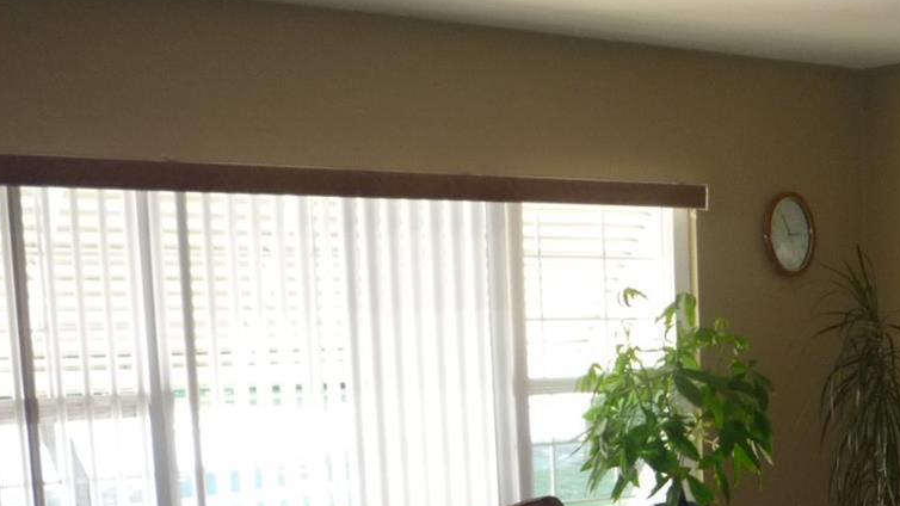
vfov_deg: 17.9
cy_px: 559
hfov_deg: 31.2
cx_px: 770
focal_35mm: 65
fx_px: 1551
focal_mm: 5.2
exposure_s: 1/30
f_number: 3.3
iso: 200
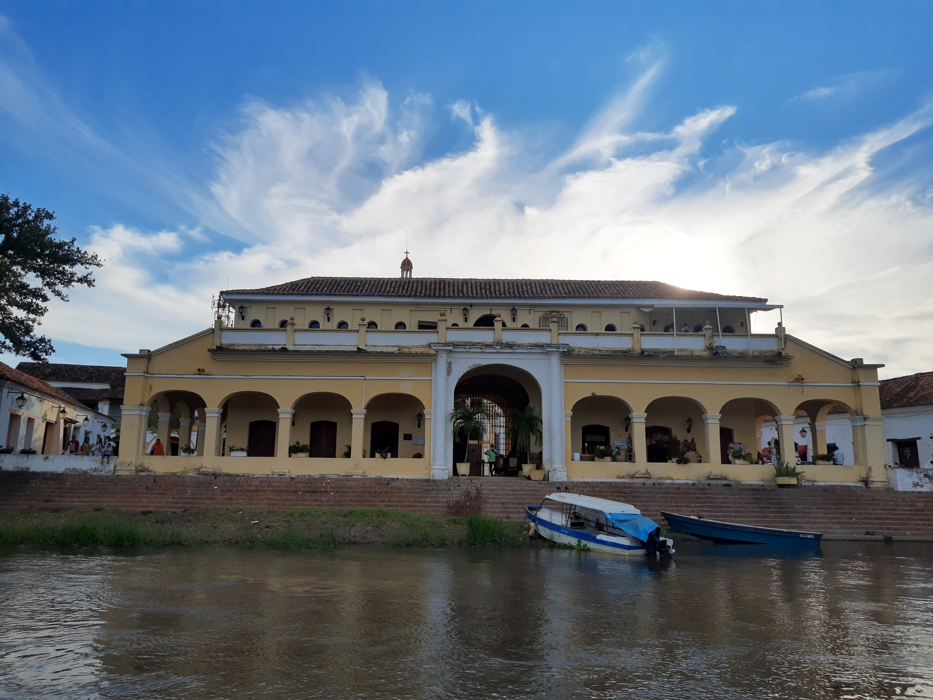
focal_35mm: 26
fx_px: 701
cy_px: 350
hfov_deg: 67.3
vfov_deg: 53.1
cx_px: 466
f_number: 1.7
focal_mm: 4.75
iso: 50
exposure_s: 1/7692
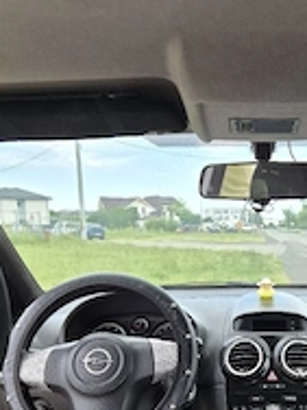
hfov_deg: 28.7
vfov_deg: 37.5
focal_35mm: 49
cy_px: 329
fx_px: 579
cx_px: 266
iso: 80
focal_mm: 5.4
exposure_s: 1/909
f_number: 1.8
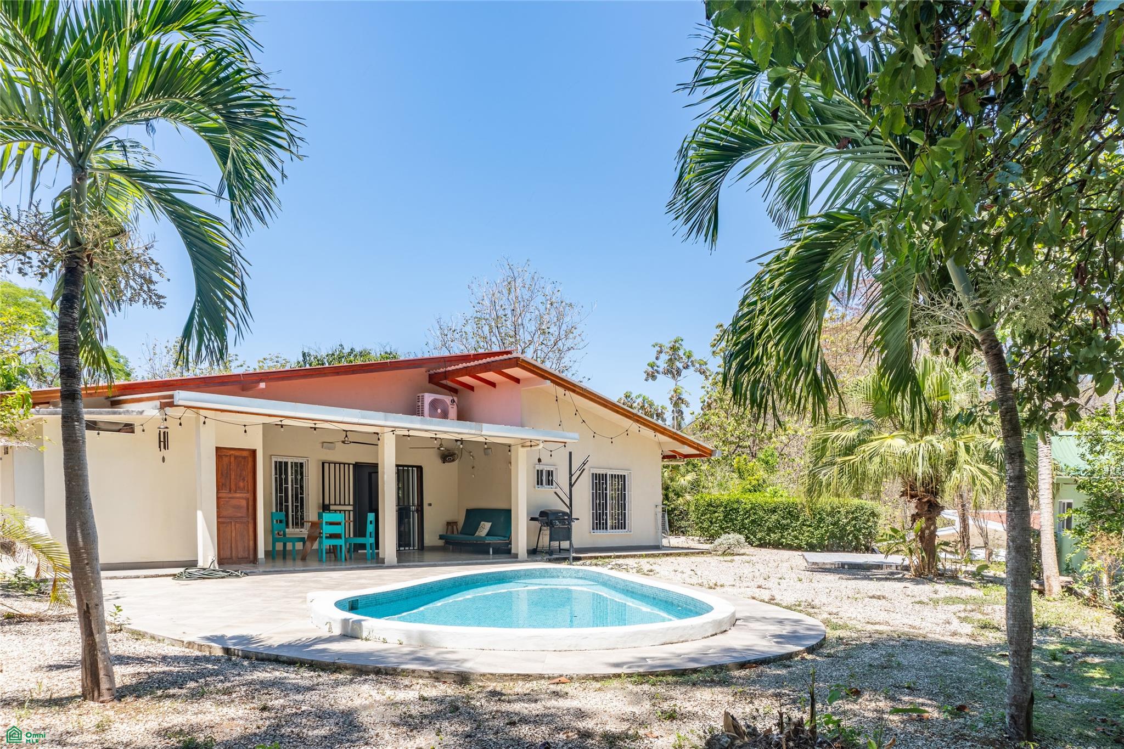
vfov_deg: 53.1
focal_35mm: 24
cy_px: 374
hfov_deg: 73.7
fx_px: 749
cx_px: 562
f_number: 11
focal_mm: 16
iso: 100
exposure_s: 1/800
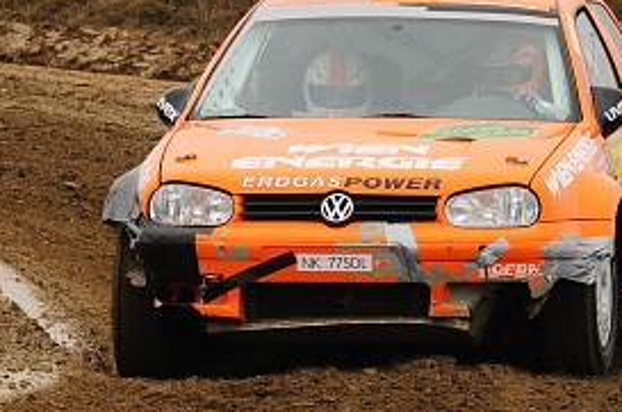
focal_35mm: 791
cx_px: 417
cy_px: 153
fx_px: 13643
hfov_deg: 2.6
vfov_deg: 1.7
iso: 500
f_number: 7.1
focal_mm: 200
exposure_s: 1/400
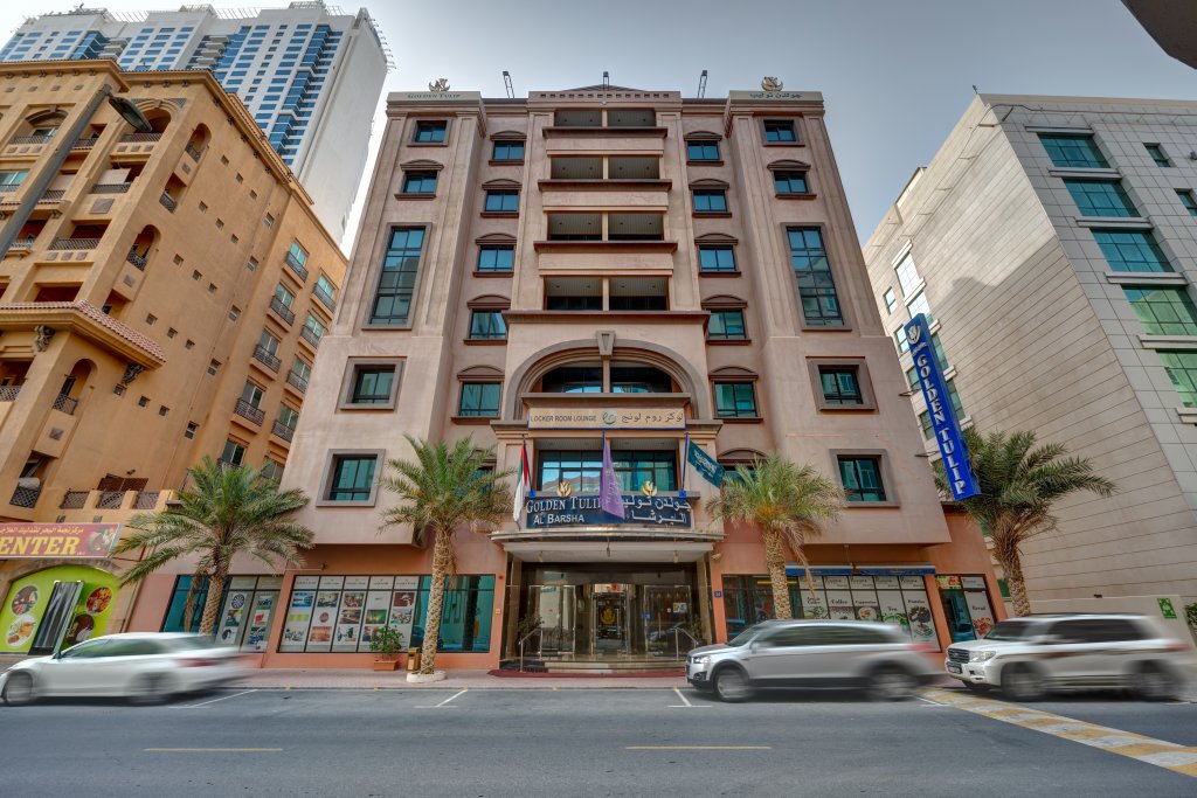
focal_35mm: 14
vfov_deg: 81.2
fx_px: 466
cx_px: 598
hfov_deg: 104.2
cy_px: 399
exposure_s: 1/160
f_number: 8
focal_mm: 14
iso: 100
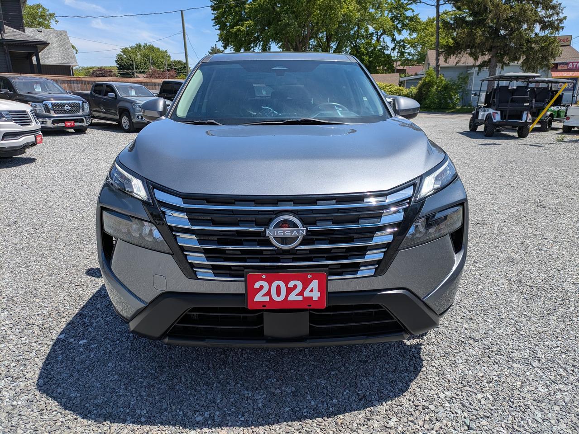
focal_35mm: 25
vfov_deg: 54.9
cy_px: 217
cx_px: 290
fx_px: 418
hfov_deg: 69.4
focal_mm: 5.43
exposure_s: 1/3086
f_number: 1.89
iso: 46
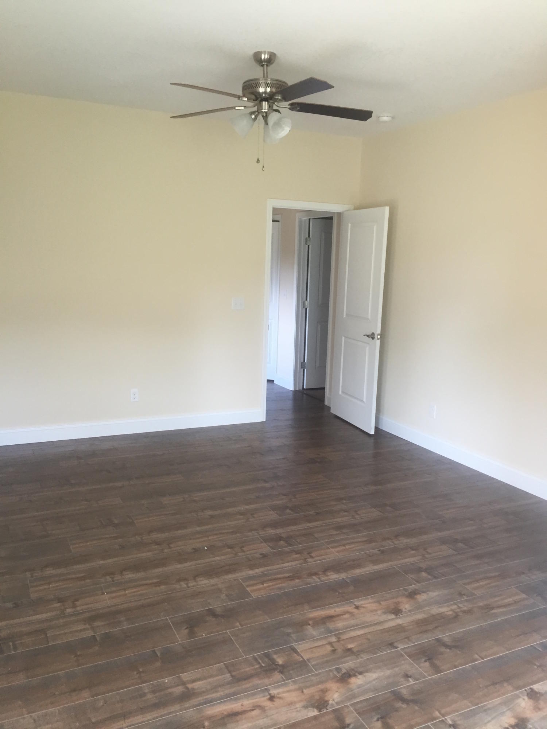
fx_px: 611
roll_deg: -1.0
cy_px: 364
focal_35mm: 29
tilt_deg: -11.1
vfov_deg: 61.7
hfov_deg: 48.2
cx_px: 274
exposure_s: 1/30
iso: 50
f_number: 2.2
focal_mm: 4.15
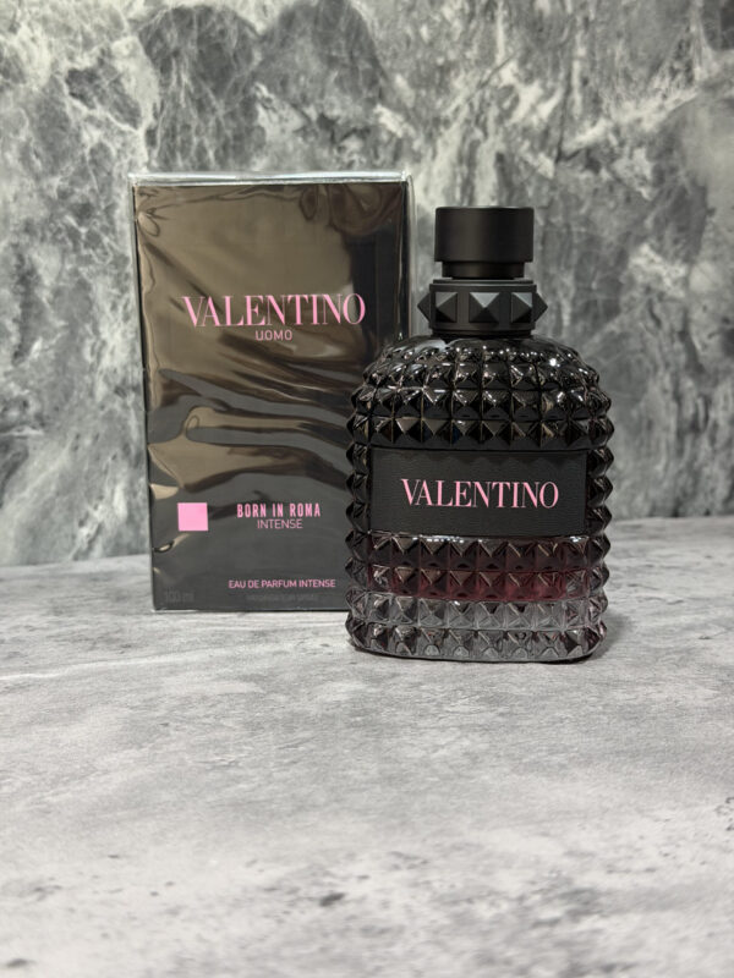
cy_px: 489
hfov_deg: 30.3
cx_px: 367
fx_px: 1357
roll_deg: +0.2
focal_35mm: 48
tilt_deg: -8.7
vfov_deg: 39.7
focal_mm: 6.76
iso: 500
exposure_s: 1/30
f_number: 1.78
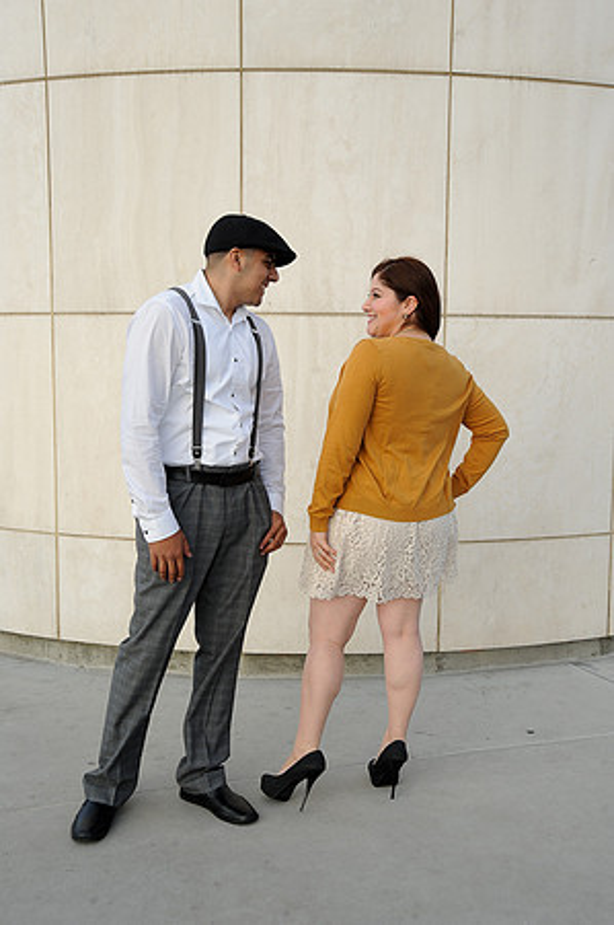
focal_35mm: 40
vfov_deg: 48.5
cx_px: 307
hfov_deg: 33.3
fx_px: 1026
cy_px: 462
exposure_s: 1/200
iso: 200
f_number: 7.1
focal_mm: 40
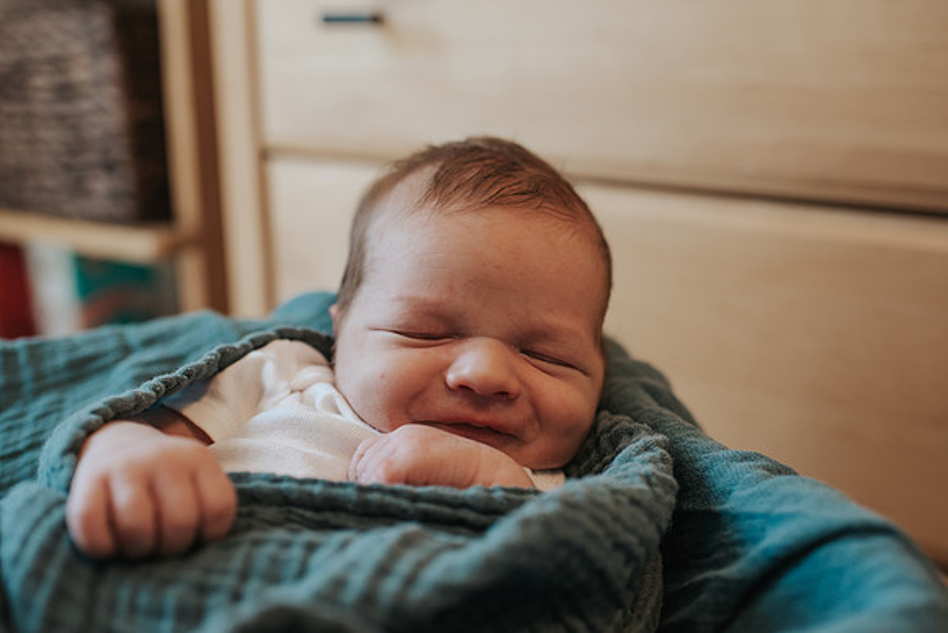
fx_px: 973
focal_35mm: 37
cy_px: 317
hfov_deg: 51.9
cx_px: 489
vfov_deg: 36.0
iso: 1000
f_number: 2.8
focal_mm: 35
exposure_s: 1/250
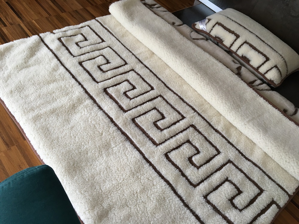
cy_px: 112
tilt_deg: -51.2
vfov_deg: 48.2
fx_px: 250
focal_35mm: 29
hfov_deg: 61.7
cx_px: 150
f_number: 2.2
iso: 100
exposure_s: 1/33
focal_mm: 4.15
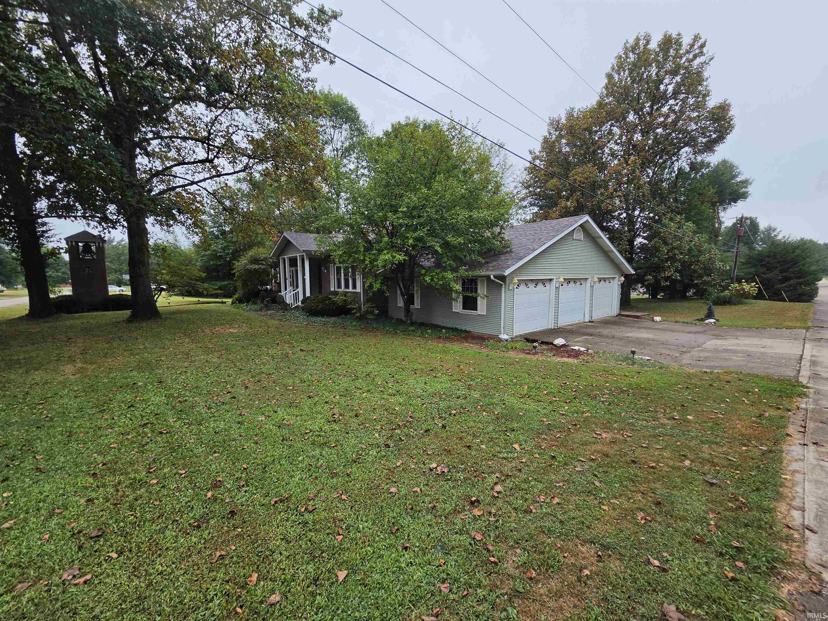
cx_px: 414
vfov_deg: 89.9
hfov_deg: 106.2
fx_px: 311
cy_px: 310
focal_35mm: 13
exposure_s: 1/648
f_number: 2.2
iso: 100
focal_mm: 2.2
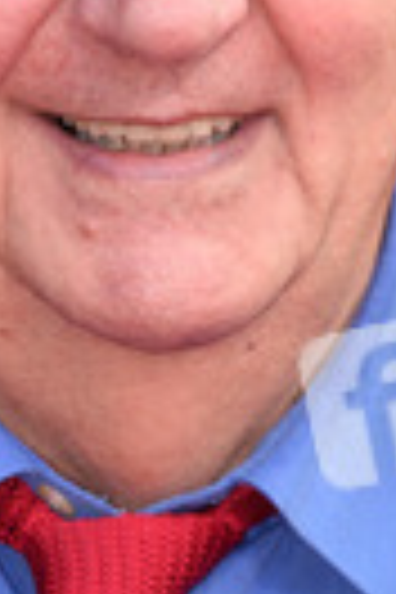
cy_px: 158
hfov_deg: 1.3
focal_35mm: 1092
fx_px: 18017
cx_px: 124
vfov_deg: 1.9
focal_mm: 360
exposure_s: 1/250
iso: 400
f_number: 5.6
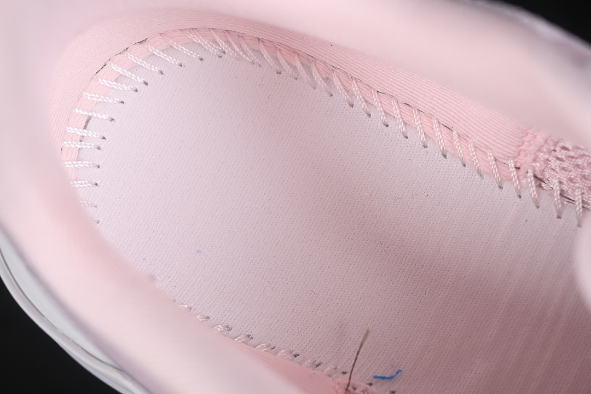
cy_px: 197
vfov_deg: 18.2
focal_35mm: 75
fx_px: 1231
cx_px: 296
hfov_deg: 27.0
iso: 160
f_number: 7.1
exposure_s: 1/60
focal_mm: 50
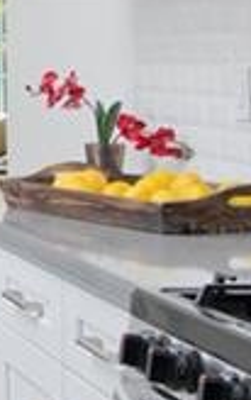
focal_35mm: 127
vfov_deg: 16.3
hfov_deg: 8.6
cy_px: 60
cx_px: -504
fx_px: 1385
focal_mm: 20
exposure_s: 1/30
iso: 400
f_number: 7.1
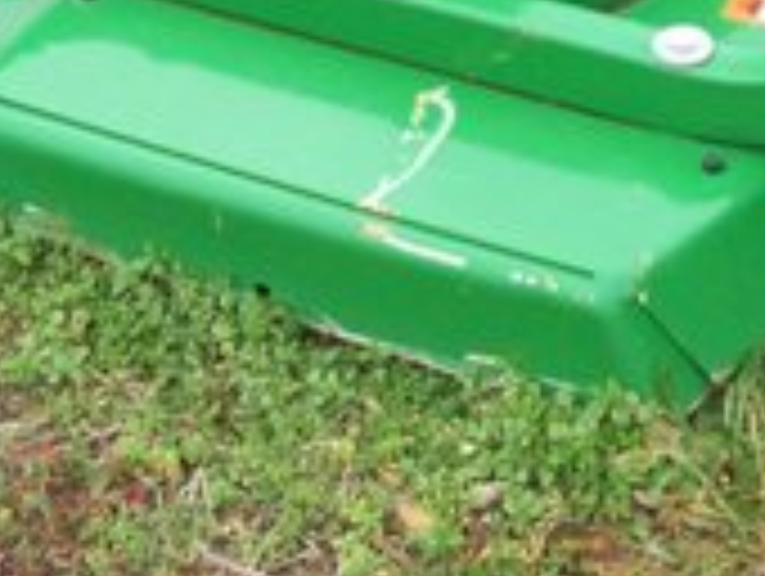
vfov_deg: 12.7
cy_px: -18
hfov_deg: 16.9
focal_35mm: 115
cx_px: 630
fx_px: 2545
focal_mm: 6
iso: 80
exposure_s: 1/220
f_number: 2.7
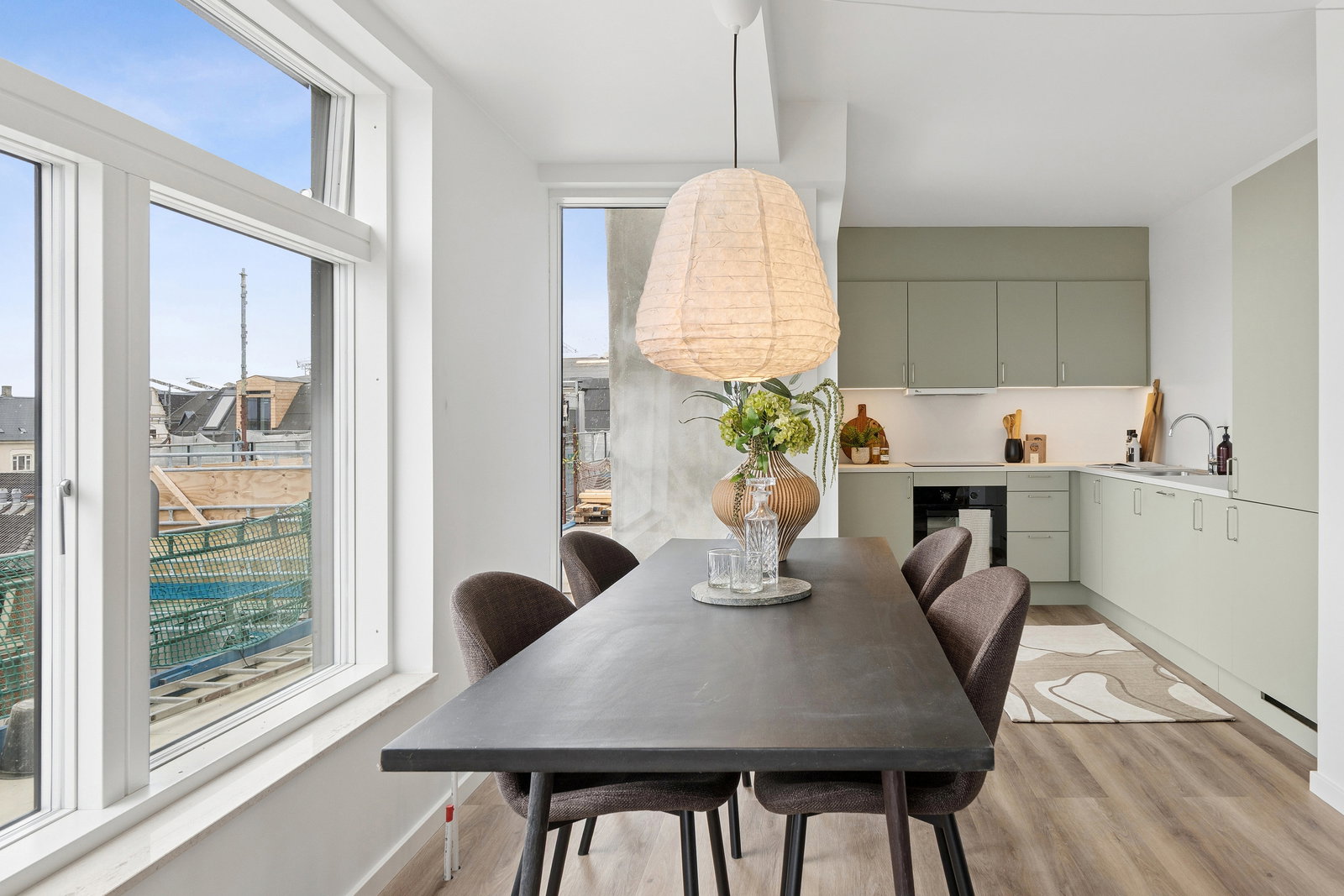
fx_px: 812
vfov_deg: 57.8
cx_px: 672
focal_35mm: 22
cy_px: 448
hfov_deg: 79.2
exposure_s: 1/60
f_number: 8
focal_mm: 14.5
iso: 200
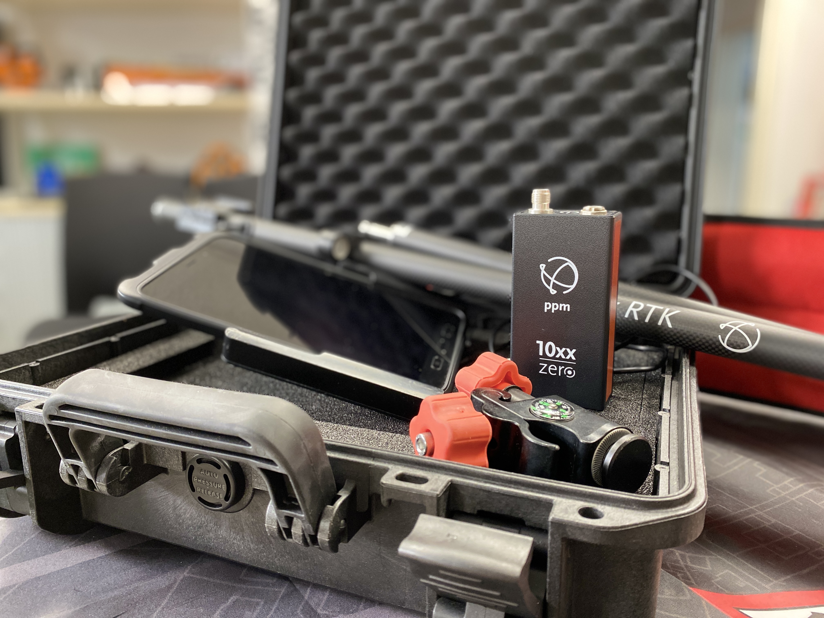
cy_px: 309
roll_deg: +0.1
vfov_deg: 53.1
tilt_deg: -13.5
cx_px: 412
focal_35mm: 26
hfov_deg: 67.3
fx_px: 619
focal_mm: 4.25
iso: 400
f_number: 1.8
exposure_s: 1/33
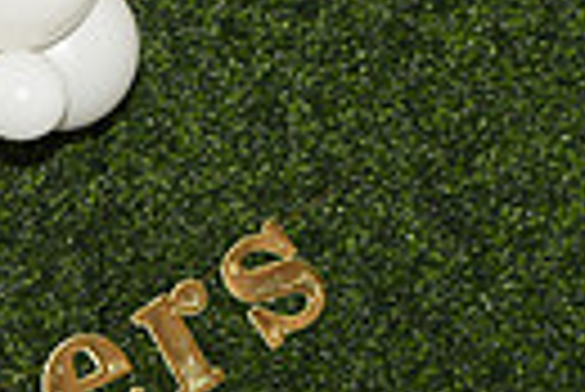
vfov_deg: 9.4
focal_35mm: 138
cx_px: -414
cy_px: 773
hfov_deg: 13.5
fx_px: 2245
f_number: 4
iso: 100
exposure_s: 1/60
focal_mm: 31
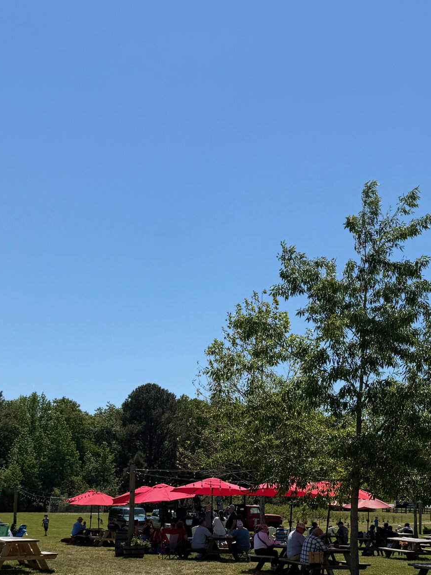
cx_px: 312
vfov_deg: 33.9
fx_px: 880
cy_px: 536
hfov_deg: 27.2
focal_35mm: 53
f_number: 1.78
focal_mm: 6.76
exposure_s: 1/6173
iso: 80
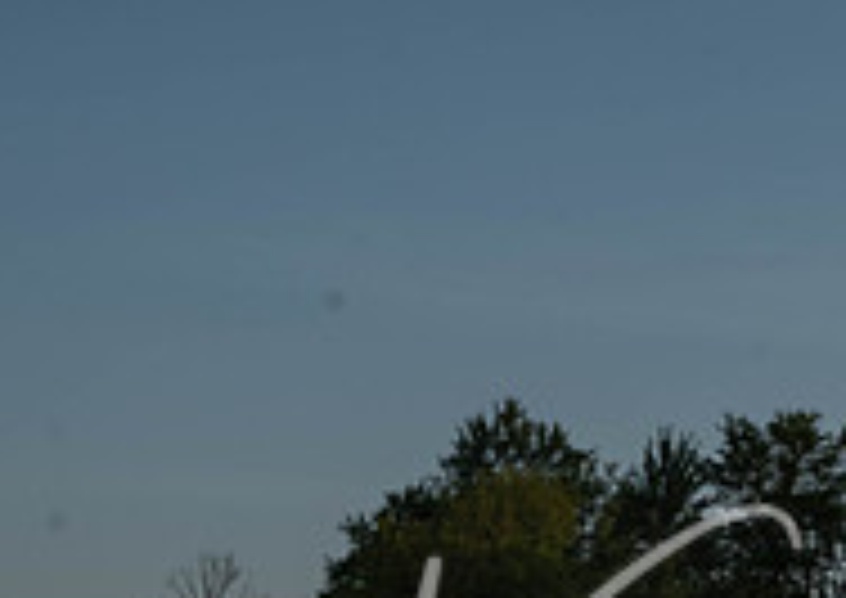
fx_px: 3353
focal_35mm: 140
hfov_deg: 13.8
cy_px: 634
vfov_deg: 10.1
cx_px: 1094
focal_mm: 41
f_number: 11
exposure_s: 1/200
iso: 100
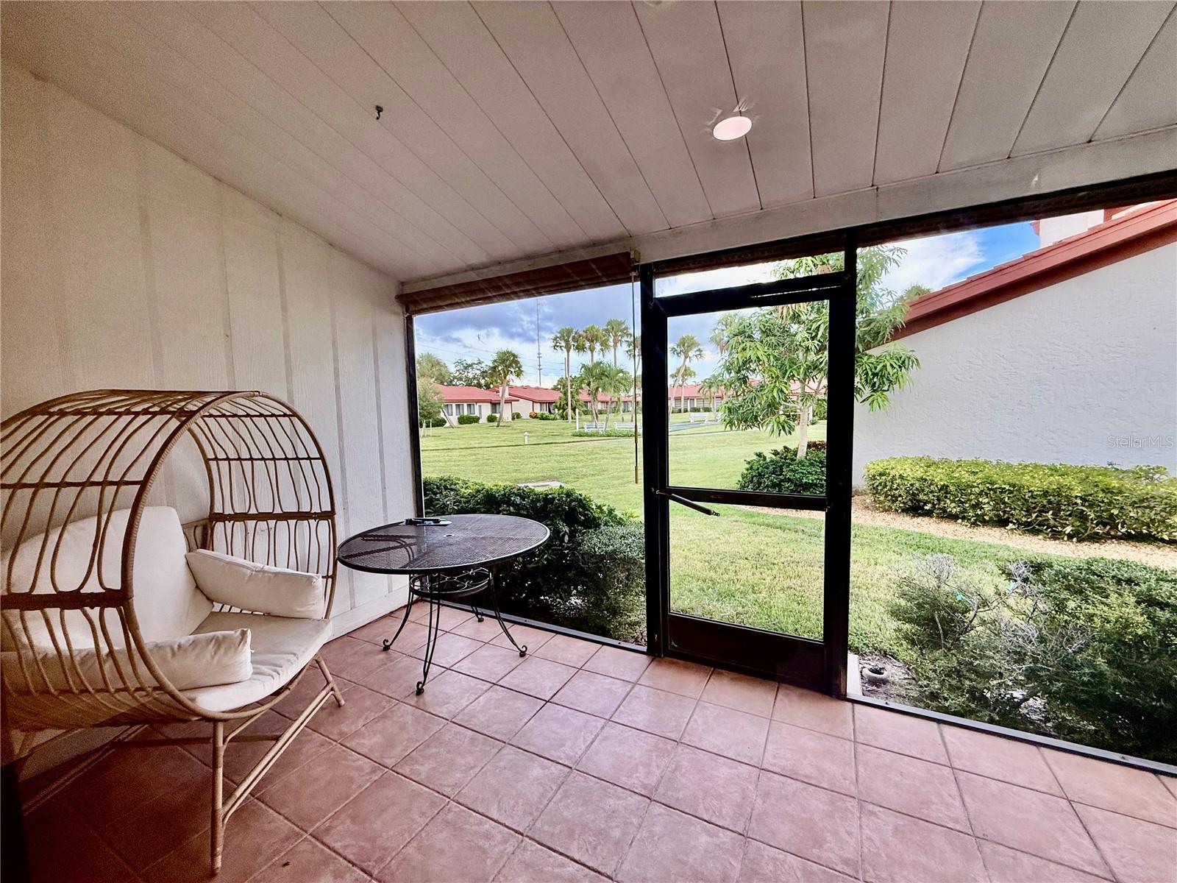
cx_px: 588
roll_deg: +1.6
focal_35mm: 14
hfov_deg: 102.1
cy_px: 442
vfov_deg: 85.7
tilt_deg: -3.8
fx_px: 476
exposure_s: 1/99
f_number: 2.2
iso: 100
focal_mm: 2.22
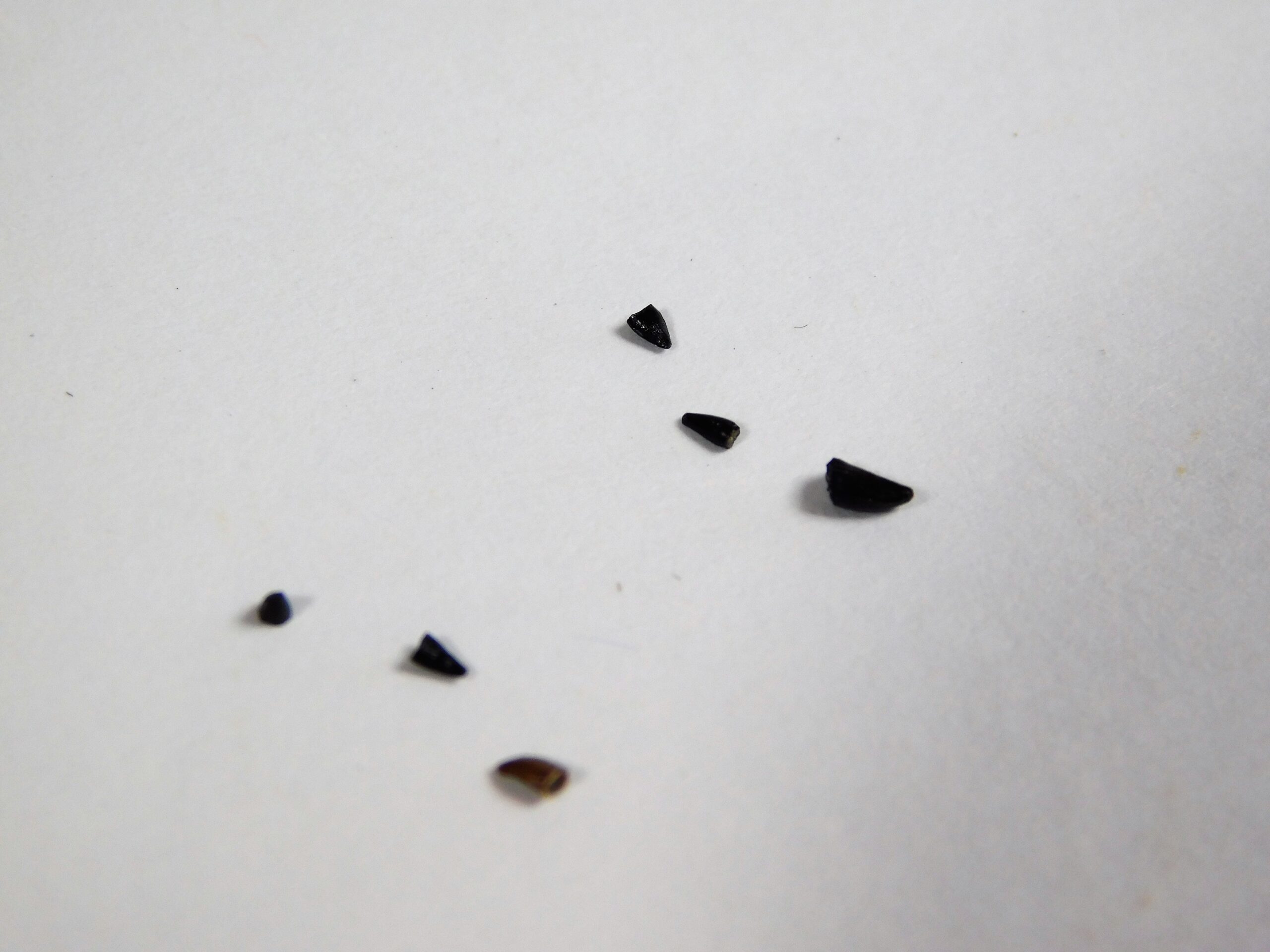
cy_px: 476
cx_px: 635
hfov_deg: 14.7
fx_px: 4916
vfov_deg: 11.1
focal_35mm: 134
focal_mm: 23.7
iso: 125
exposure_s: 1/200
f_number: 5
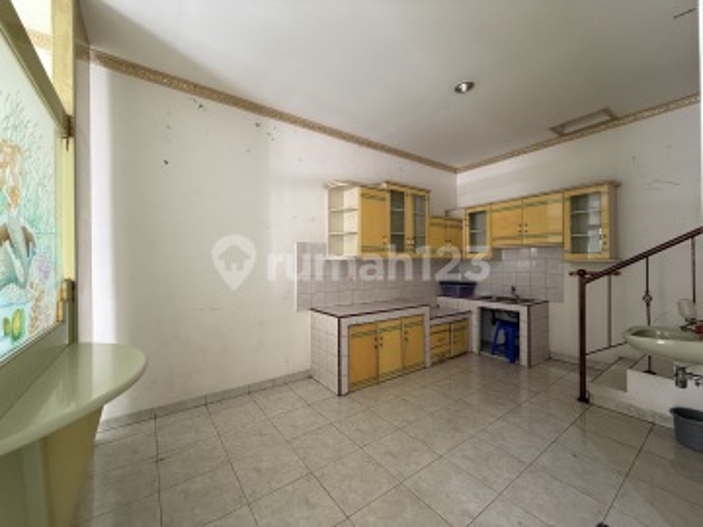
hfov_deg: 102.1
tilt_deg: +0.2
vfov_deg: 85.7
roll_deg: +0.5
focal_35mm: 14
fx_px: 284
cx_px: 352
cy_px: 264
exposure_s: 1/30
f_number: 2.2
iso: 200
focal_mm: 2.22
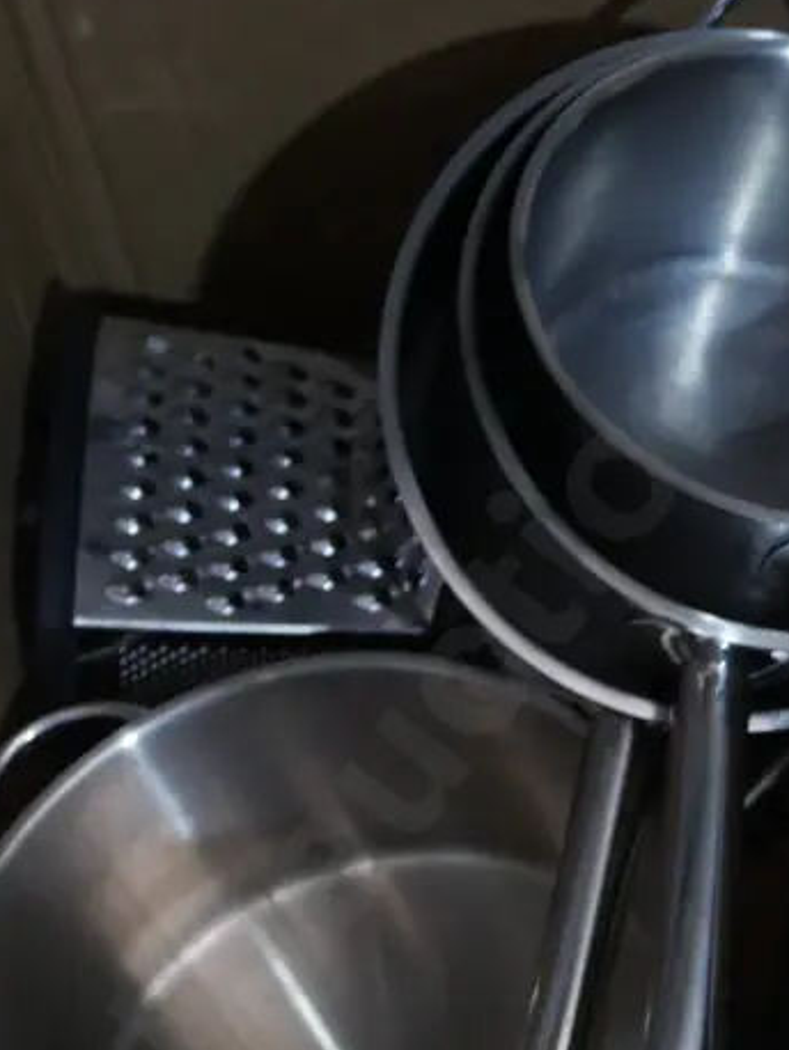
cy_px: 757
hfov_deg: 19.4
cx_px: 414
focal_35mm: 76
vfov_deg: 25.4
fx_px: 2308
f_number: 4
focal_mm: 17
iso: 1250
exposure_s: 1/60
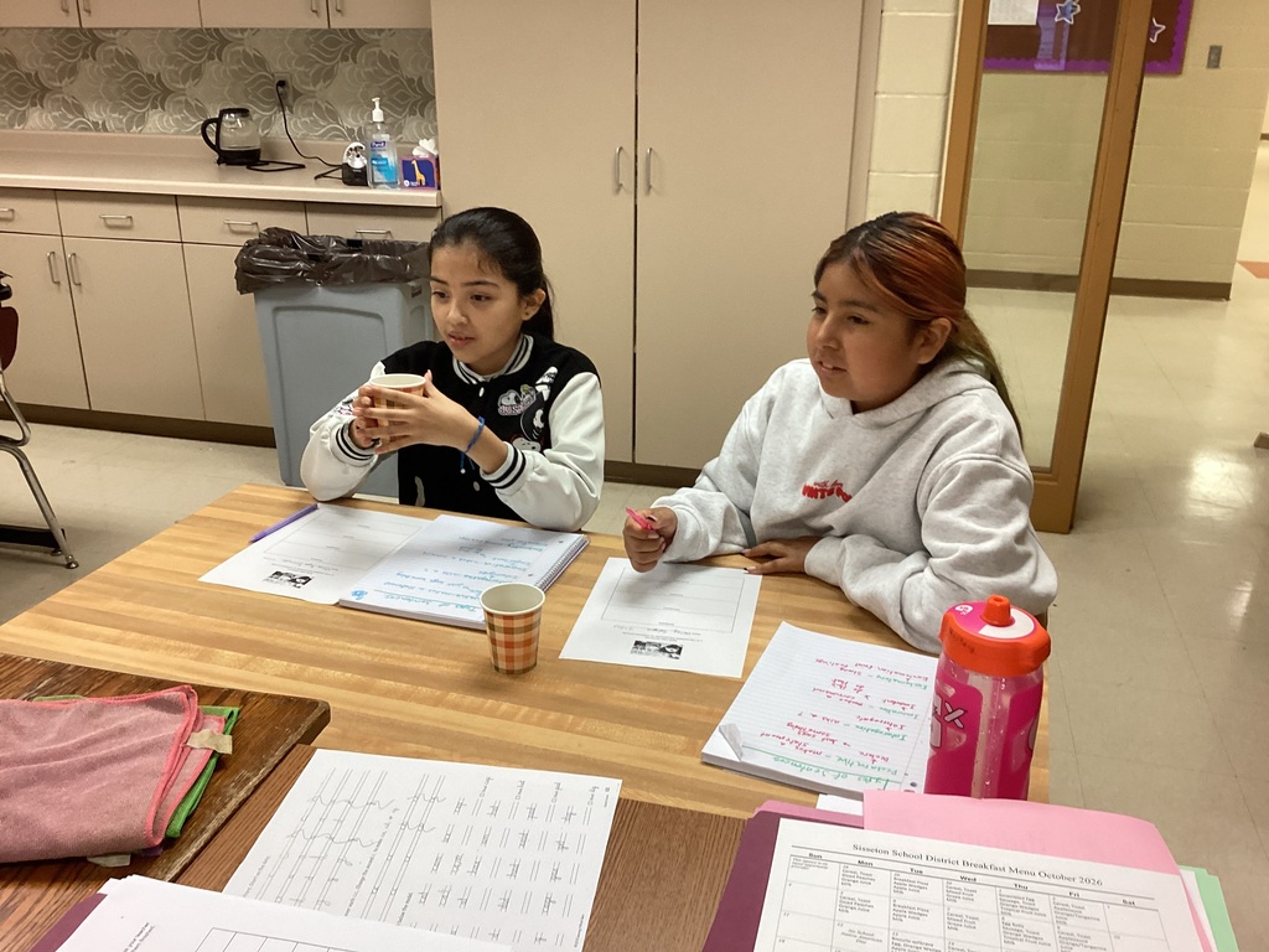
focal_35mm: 31
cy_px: 476
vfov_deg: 45.4
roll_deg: +0.3
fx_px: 1136
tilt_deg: -22.6
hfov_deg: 58.4
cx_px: 634
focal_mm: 3.3
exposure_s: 1/60
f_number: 2.4
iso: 125
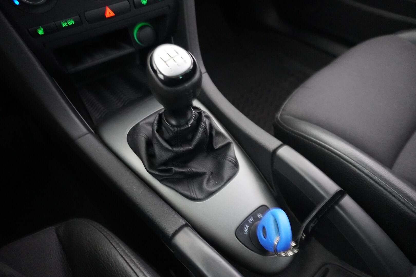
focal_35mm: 24
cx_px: 208
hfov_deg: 73.7
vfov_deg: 53.1
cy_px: 138
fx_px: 277
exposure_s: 1/13
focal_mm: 16
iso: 6400
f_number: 3.5
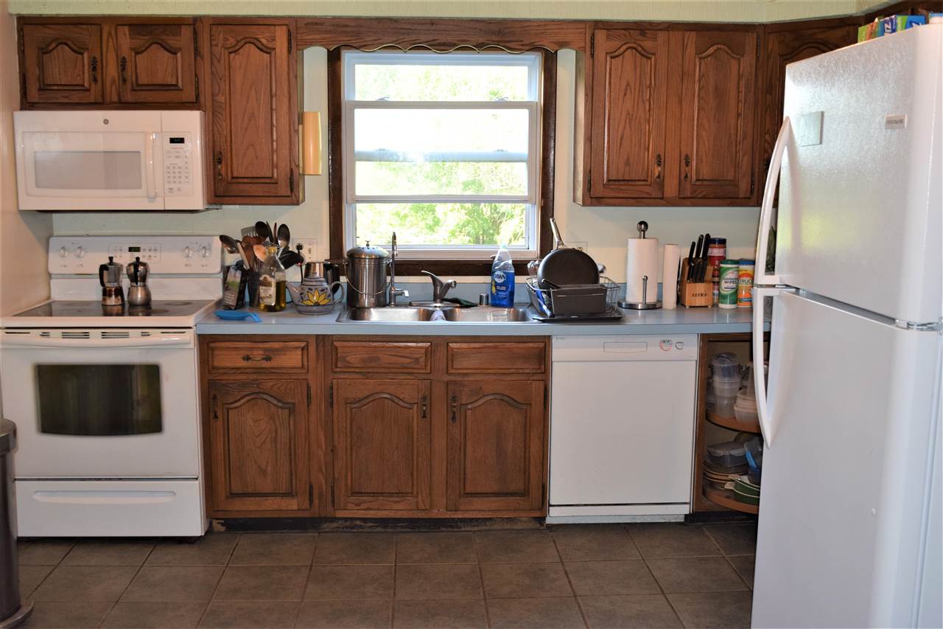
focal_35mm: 38
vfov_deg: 35.5
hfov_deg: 51.3
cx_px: 472
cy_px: 314
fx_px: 982
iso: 800
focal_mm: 25
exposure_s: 1/125
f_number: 5.6
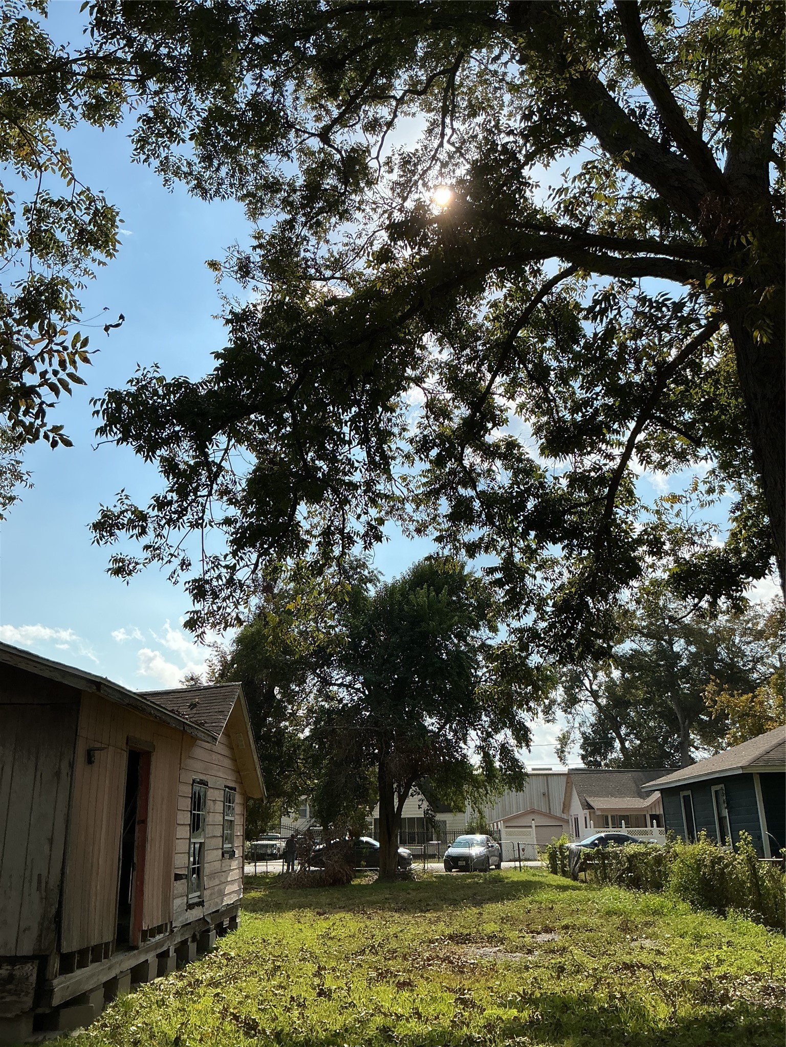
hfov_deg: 48.2
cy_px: 524
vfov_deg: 61.7
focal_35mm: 29
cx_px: 393
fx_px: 878
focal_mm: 3
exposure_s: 1/3322
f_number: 1.8
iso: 25
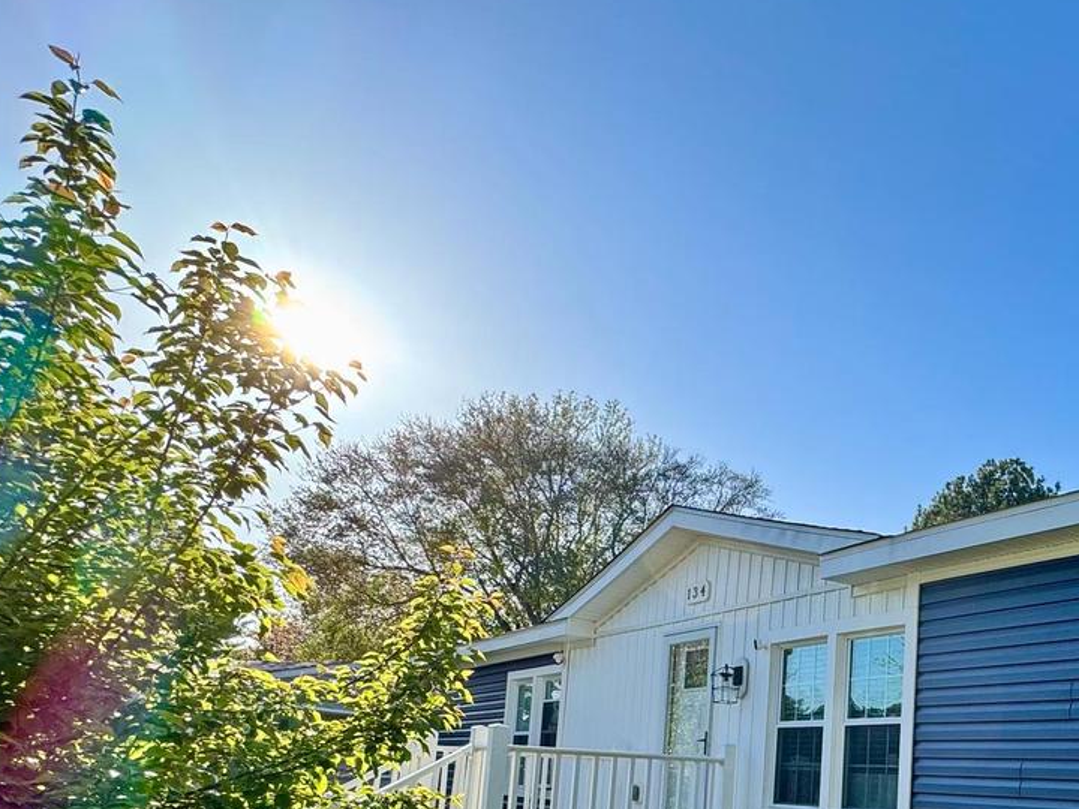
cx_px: 985
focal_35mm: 28
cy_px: 740
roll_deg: -3.0
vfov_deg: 44.8
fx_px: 873
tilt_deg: +3.2
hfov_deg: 54.6
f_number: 2.2
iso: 40
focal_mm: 2.22
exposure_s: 1/700
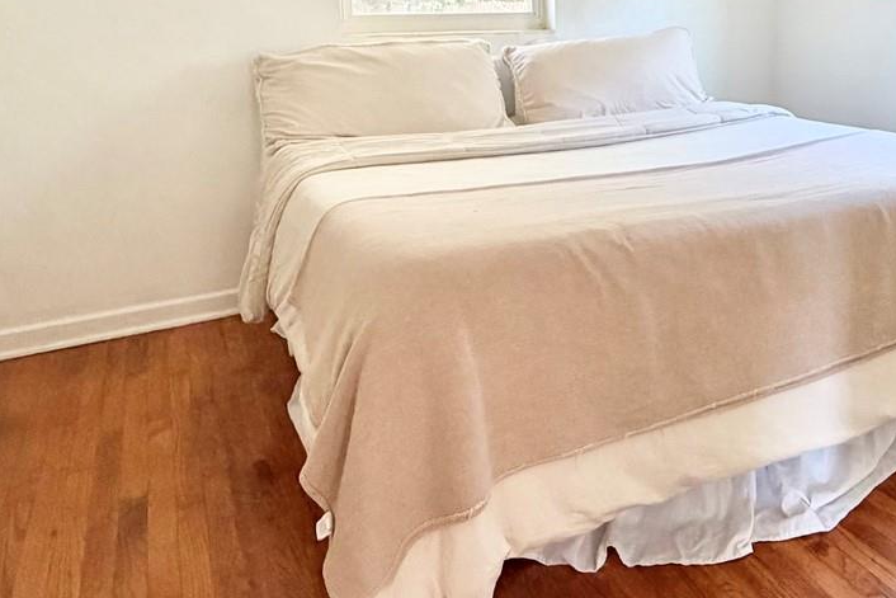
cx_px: 666
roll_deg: +0.5
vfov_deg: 38.2
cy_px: 100
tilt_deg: -7.2
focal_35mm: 33
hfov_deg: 54.7
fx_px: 821
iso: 400
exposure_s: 1/60
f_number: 2.2
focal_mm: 2.22
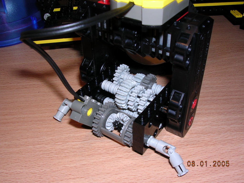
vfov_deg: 37.7
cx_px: 122
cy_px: 92
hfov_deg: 49.0
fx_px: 268
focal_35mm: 38
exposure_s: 1/60.1
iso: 100
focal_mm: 5.8
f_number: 5.6
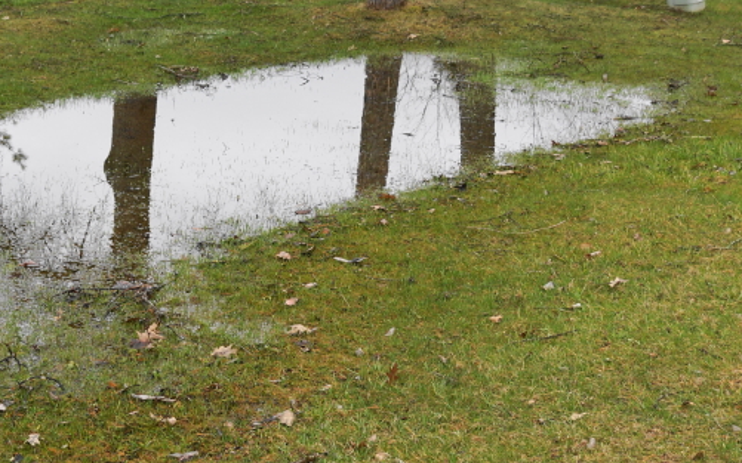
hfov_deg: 31.3
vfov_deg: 21.2
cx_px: 20
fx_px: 1233
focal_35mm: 61
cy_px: 138
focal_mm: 20
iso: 100
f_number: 4.5
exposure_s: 1/80
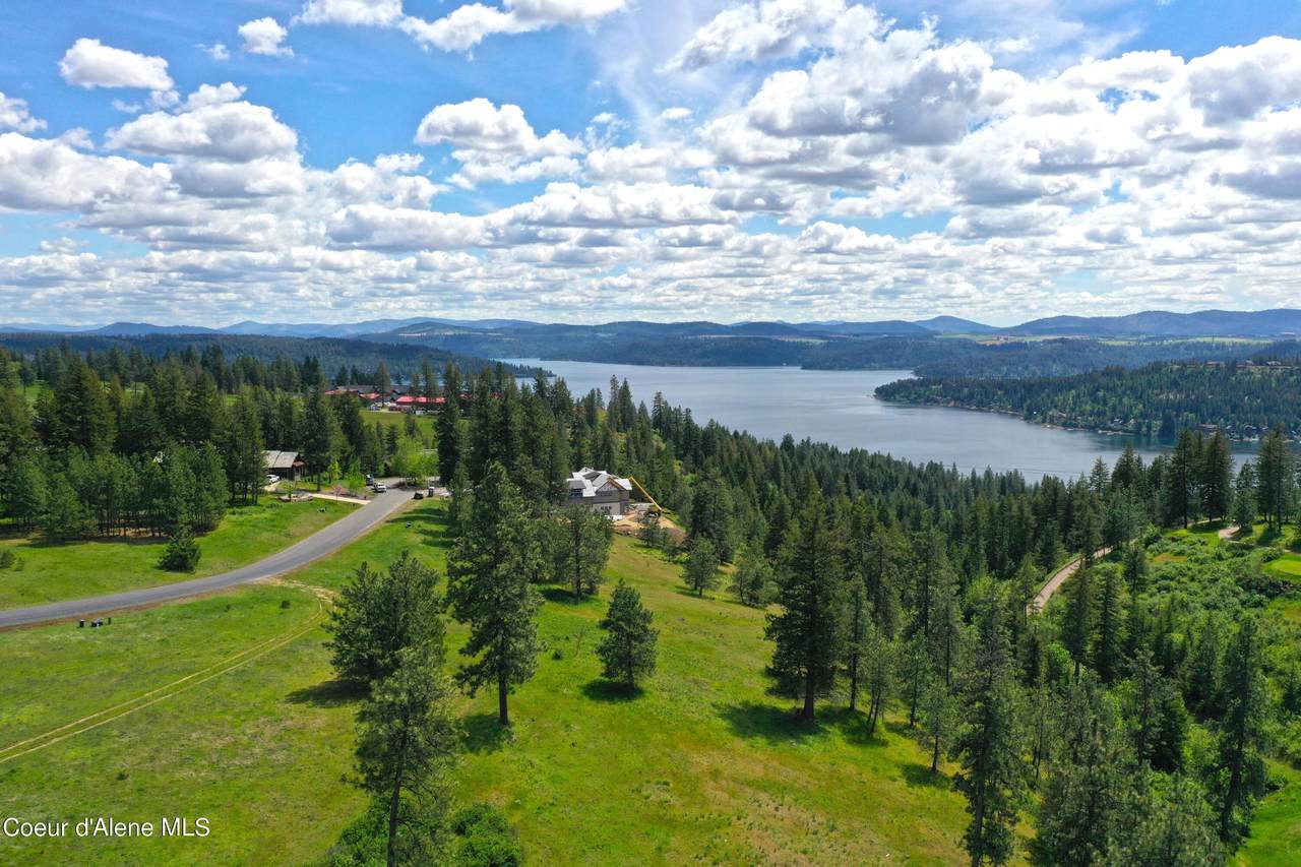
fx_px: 1012
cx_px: 650
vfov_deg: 46.4
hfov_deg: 65.5
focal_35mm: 28
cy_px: 434
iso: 100
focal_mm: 10.26
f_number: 6.3
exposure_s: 1/640
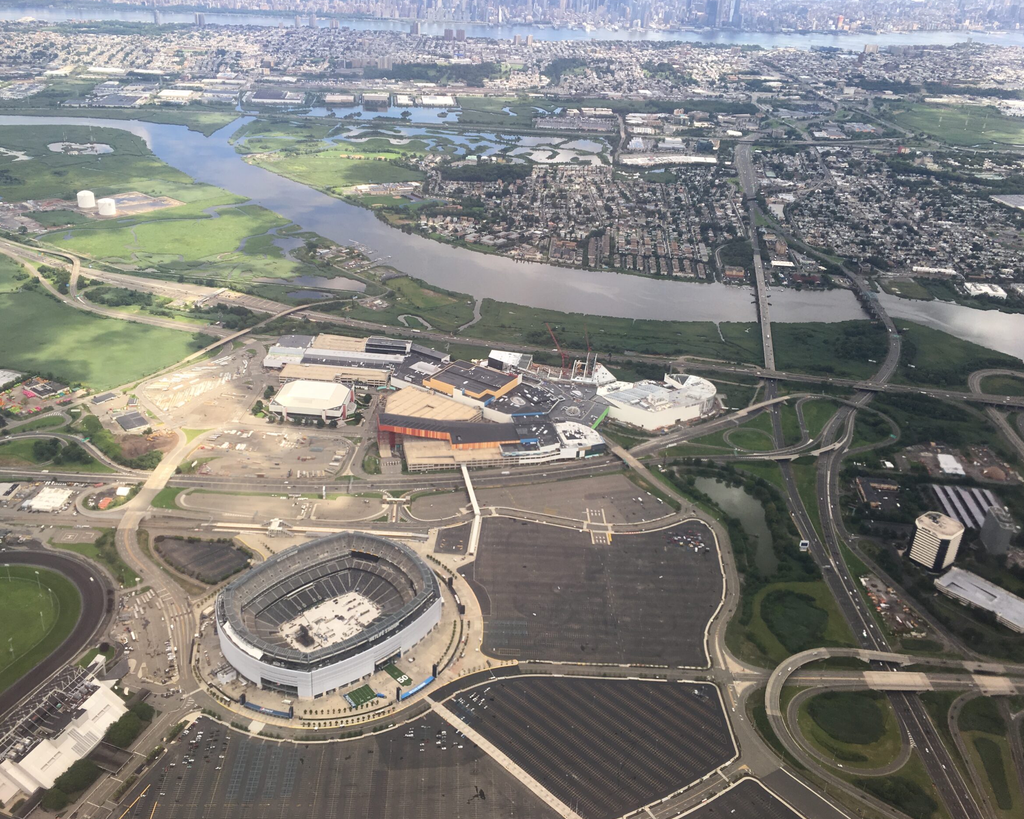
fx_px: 939
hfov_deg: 57.1
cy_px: 414
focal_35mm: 31
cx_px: 477
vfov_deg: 47.1
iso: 25
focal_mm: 4.15
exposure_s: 1/527
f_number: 2.2
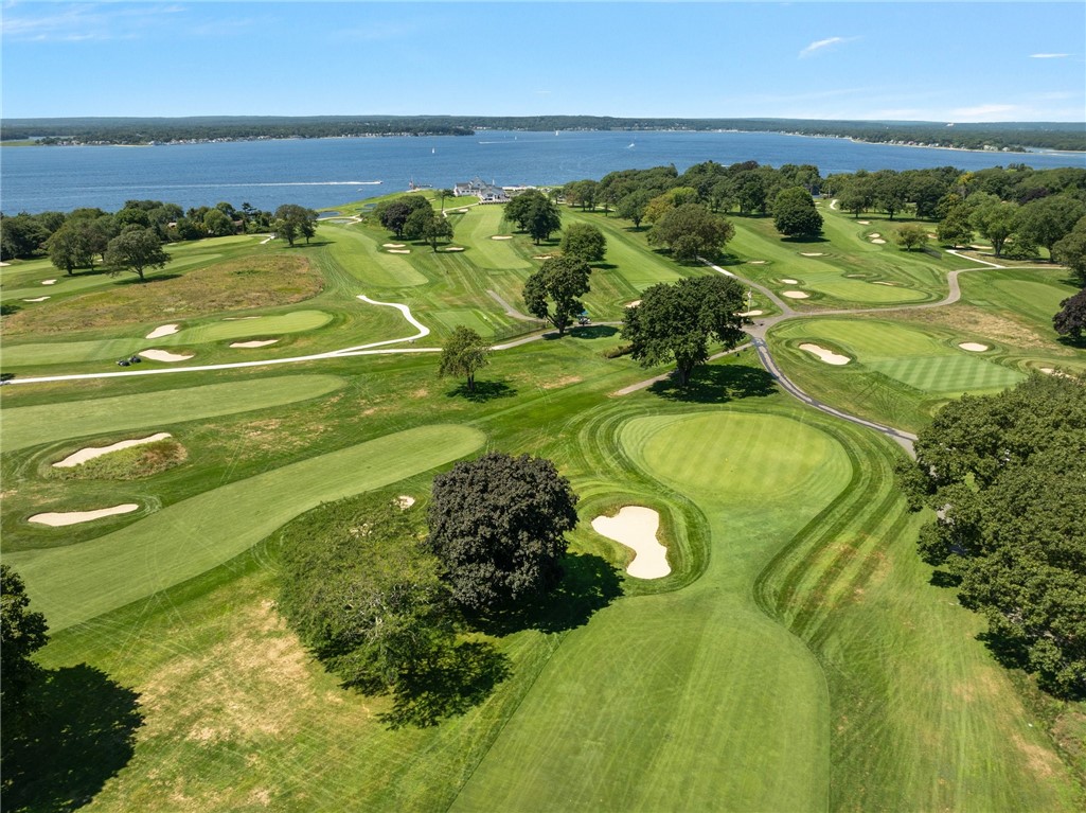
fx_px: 752
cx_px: 543
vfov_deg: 56.7
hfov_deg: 71.6
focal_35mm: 24
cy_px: 406
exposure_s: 1/1250
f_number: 2.8
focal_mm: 12.29
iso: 100
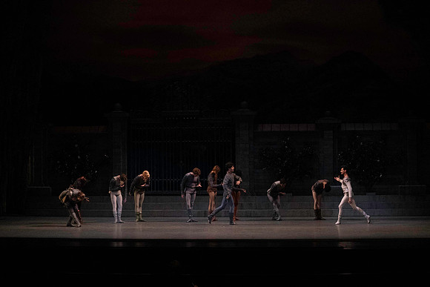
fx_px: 860
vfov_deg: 18.9
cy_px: 144
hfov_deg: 28.1
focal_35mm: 72
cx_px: 215
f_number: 13
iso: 16000
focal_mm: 72
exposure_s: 1/400
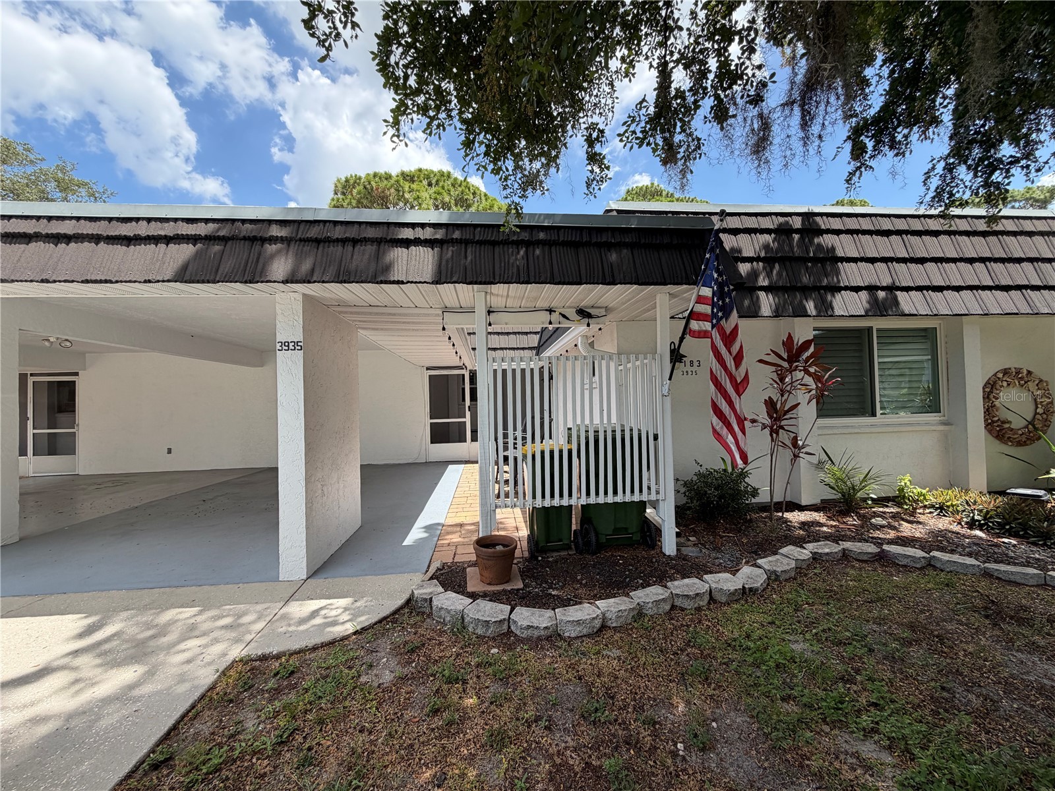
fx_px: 427
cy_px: 396
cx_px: 528
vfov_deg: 85.7
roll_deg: +1.9
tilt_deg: +0.0
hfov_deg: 102.1
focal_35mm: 14
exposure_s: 1/502
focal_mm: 2.22
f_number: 2.2
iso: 50
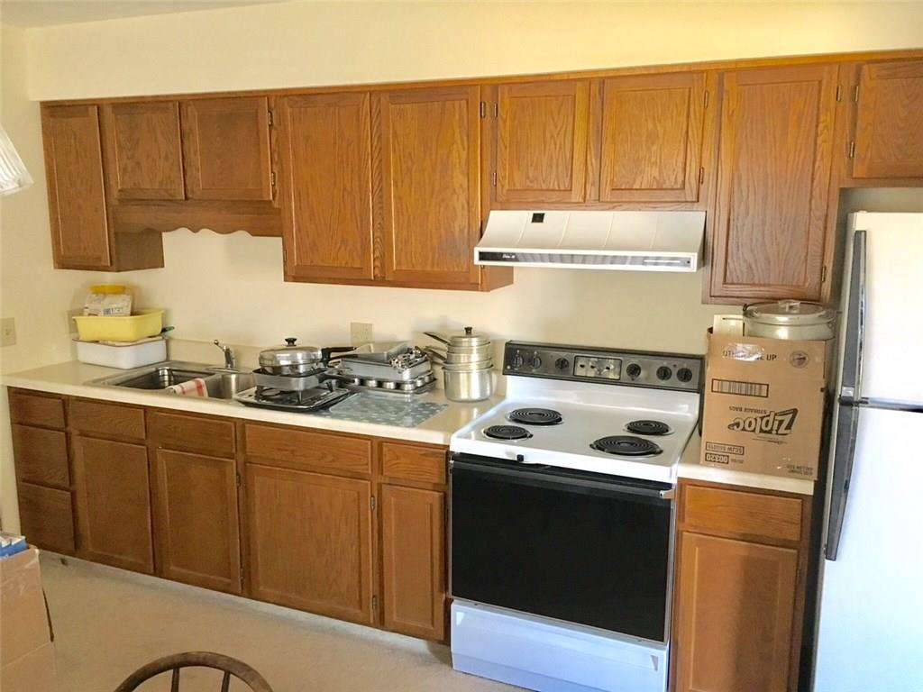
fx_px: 773
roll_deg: -0.9
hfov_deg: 61.7
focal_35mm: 29
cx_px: 462
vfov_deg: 48.2
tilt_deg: -12.4
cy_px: 346
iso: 200
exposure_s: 1/24
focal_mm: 4.15
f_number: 2.2
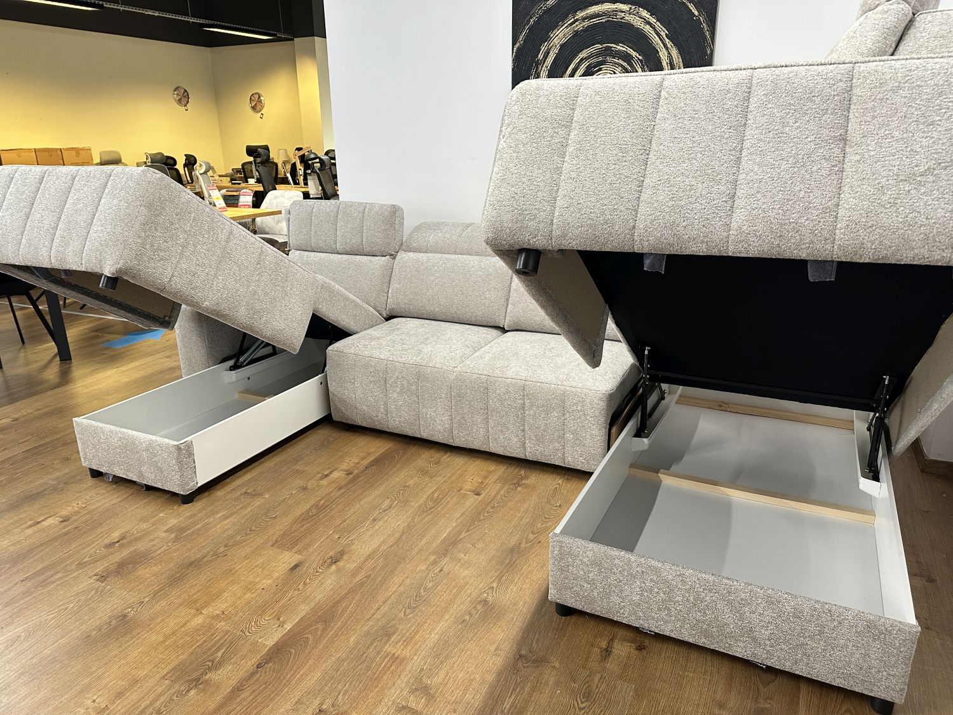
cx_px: 476
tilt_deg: -17.9
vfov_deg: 56.8
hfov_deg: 71.6
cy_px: 358
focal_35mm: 24
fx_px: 661
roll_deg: +1.0
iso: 250
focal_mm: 6.86
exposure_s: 1/50
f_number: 1.78
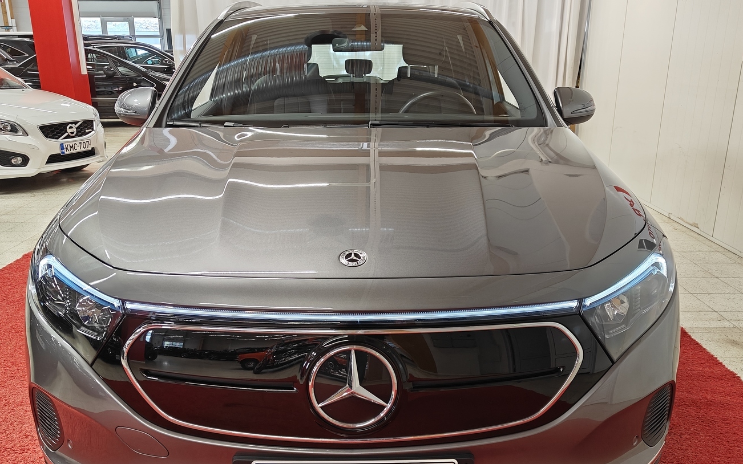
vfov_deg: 37.1
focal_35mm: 34
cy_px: 289
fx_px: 689
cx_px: 369
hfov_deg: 56.7
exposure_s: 1/50
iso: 64
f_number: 1.8
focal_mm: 5.59
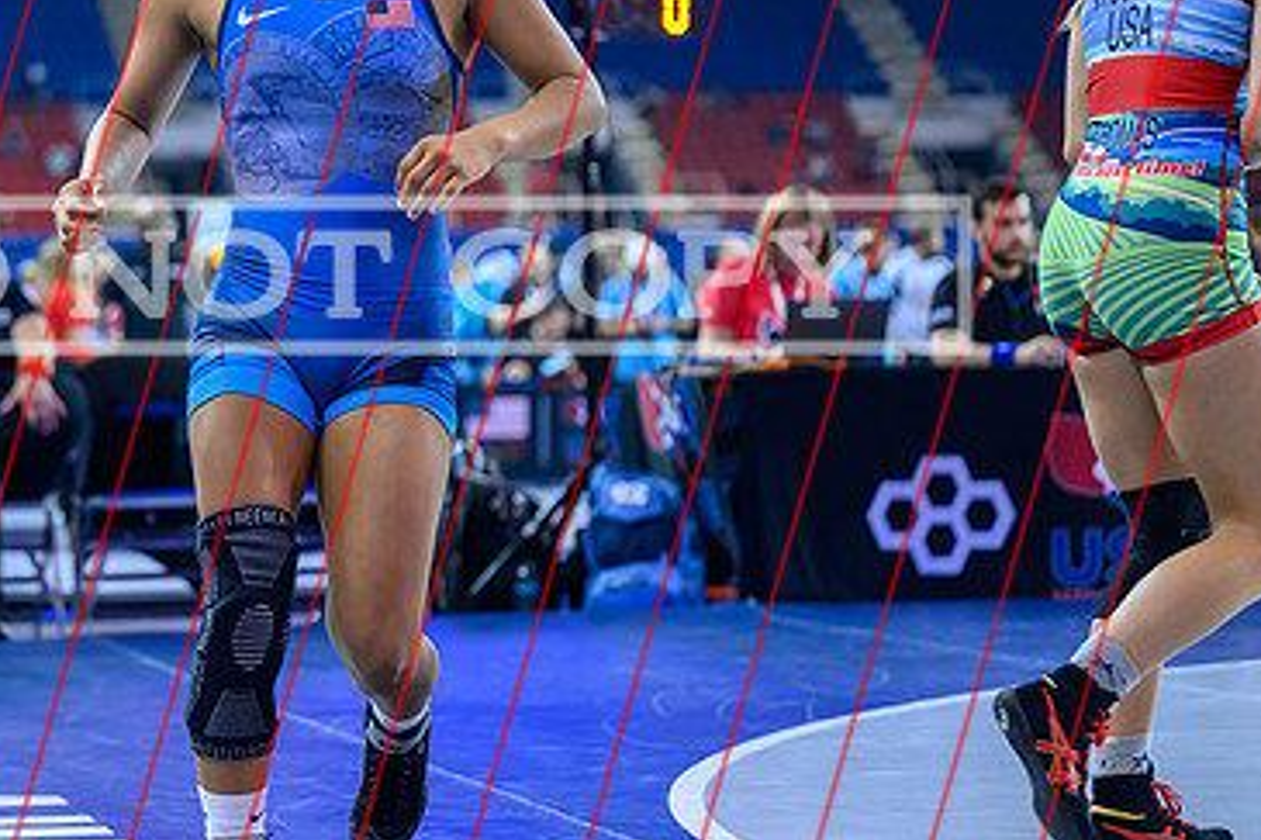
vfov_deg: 11.0
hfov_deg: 16.4
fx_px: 4341
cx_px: 295
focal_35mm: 124
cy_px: 223
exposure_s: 1/640
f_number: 2.8
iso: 2500
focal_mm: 70
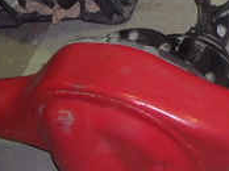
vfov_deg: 9.1
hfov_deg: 11.9
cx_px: 311
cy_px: -34
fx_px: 1064
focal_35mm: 161
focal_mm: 5.7
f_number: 2.8
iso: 200
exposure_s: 1/60
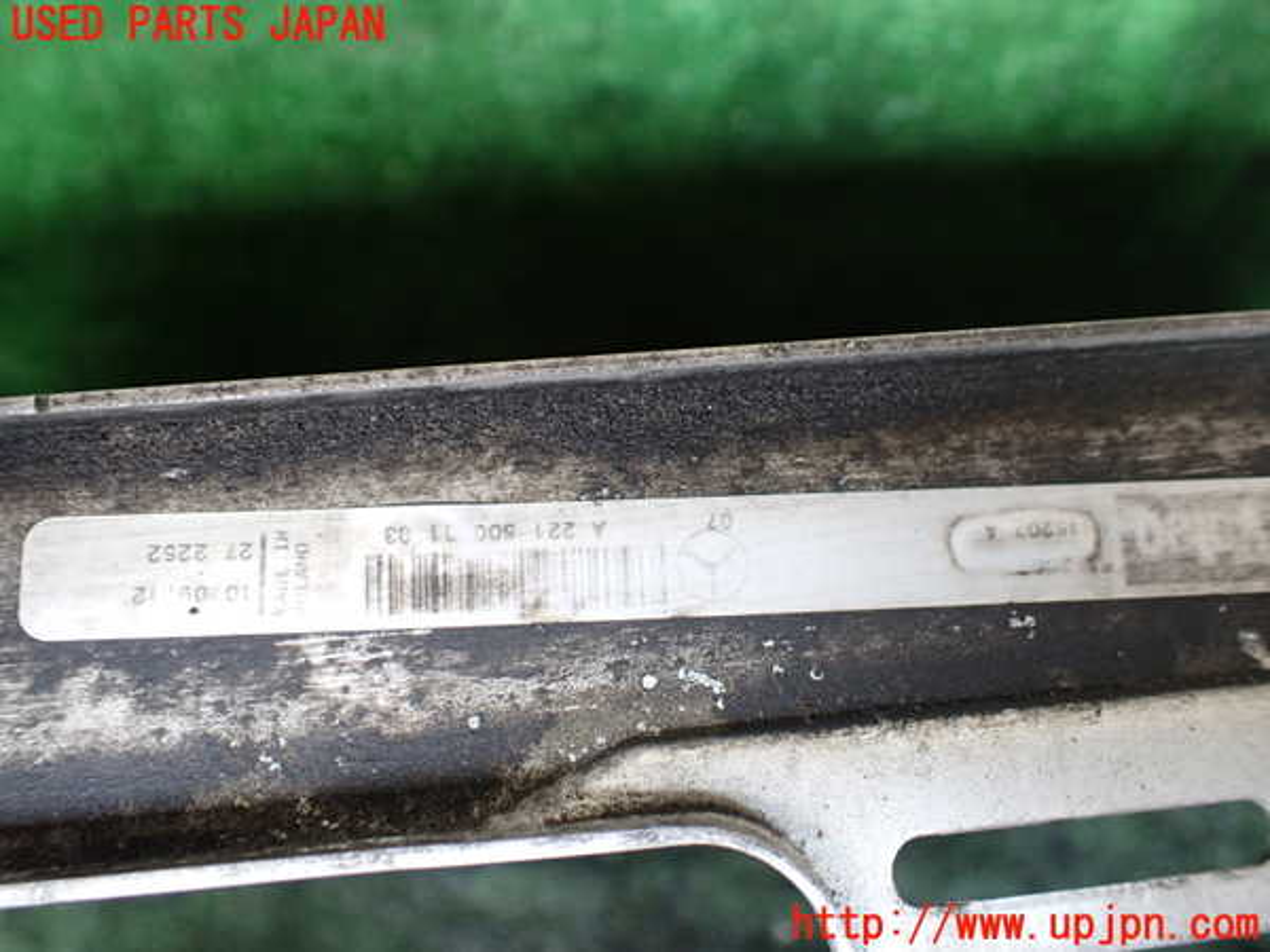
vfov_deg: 46.8
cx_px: 635
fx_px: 1101
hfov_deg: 60.0
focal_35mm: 30
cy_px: 476
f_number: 2.3
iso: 320
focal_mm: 5.4
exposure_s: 1/125
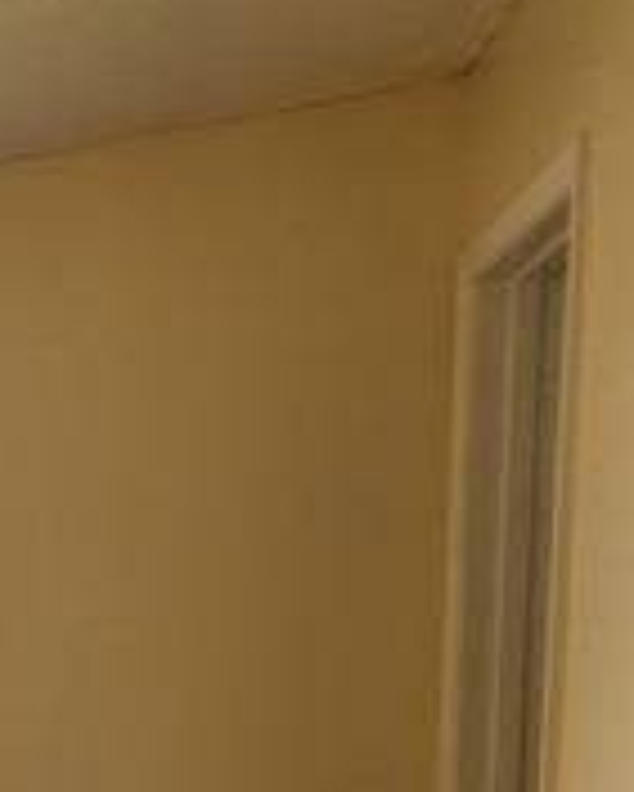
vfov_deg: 37.1
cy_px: 662
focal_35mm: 48
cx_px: -848
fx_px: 1125
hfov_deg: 15.8
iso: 64
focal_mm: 2.2
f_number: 2.2
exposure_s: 1/120
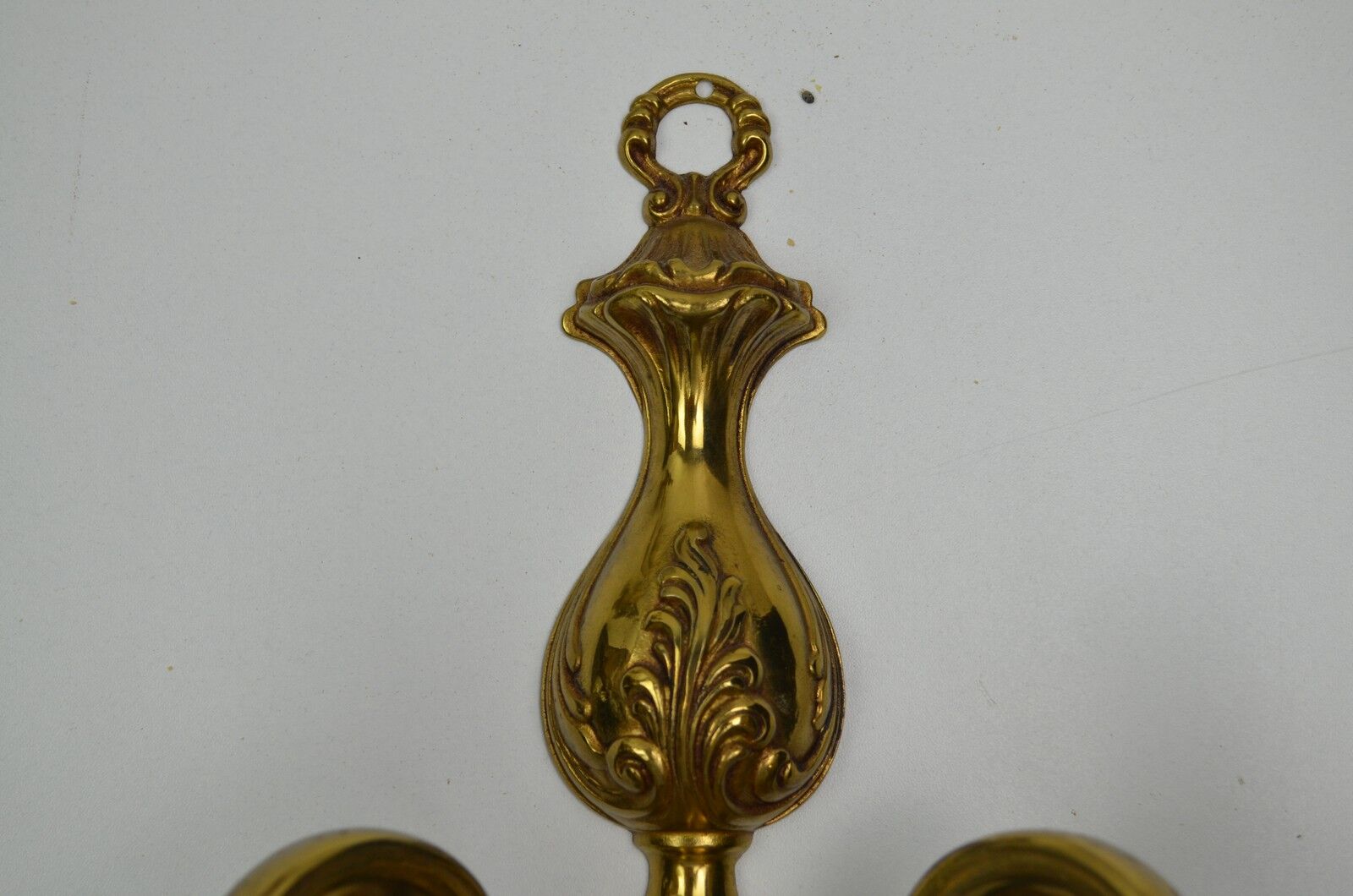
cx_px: 676
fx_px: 1913
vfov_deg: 26.4
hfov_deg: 39.0
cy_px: 448
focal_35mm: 51
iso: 400
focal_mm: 34
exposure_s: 1/125
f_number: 5.6
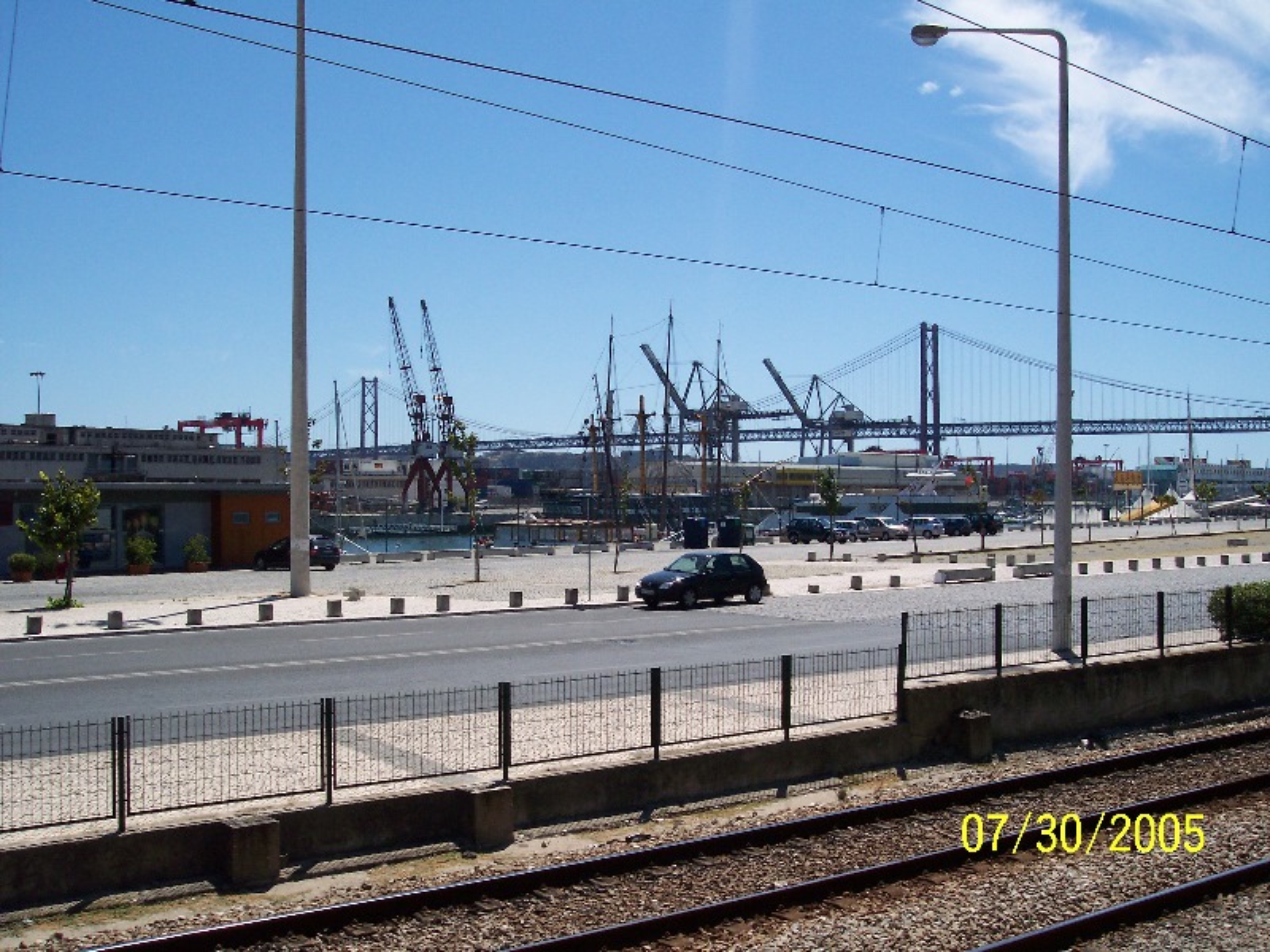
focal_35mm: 38
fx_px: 1394
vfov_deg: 37.7
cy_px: 476
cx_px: 635
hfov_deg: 49.0
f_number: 4.8
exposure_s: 1/1000
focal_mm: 8
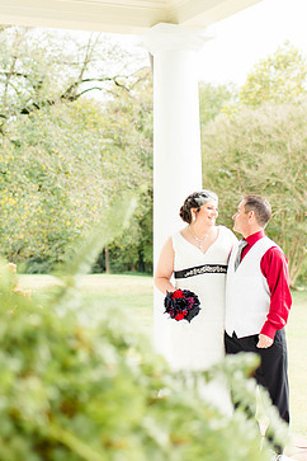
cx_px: 171
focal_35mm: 65
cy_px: 206
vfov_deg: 30.9
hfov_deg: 20.9
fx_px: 831
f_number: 2
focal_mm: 35
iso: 125
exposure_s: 1/200
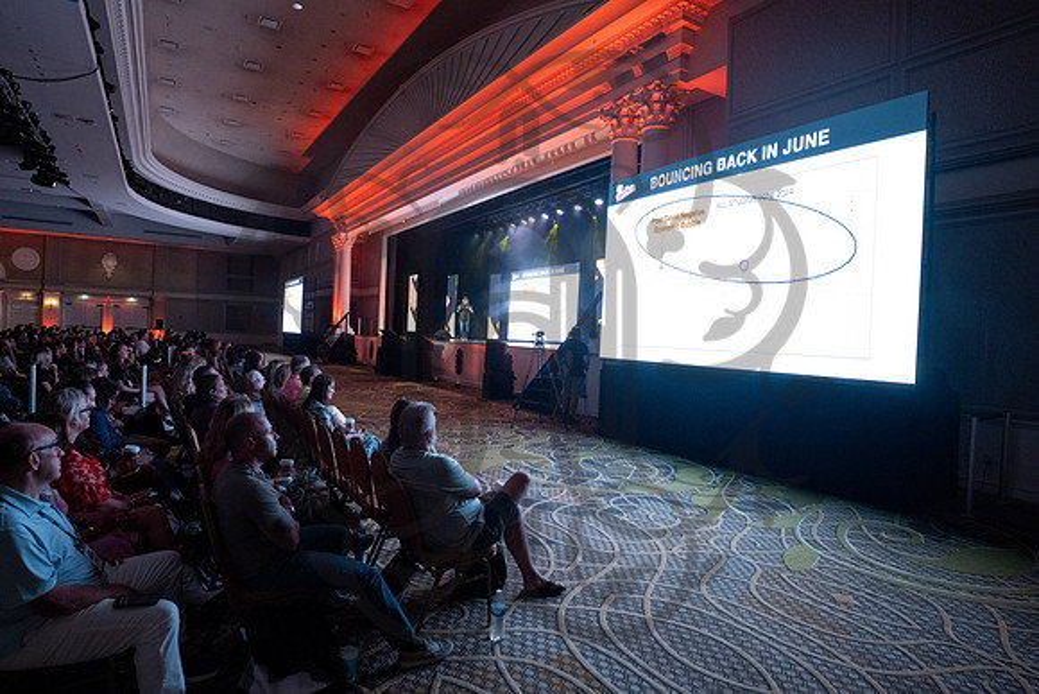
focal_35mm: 20
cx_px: 520
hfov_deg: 84.0
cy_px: 347
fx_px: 577
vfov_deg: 62.0
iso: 2000
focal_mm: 20
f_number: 4
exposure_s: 1/125
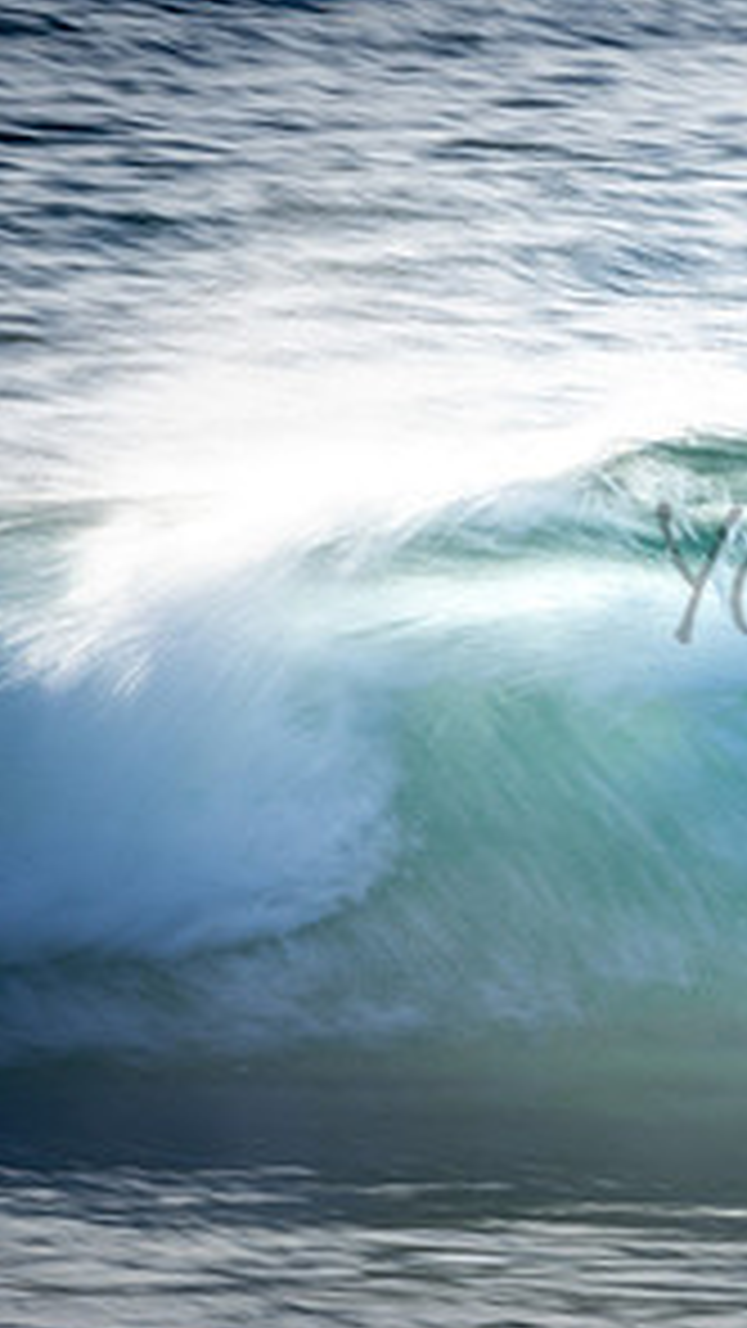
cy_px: 533
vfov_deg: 1.4
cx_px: 1120
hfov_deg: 0.8
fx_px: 54424
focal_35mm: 1546
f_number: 32
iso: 125
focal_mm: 500
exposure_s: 1/20
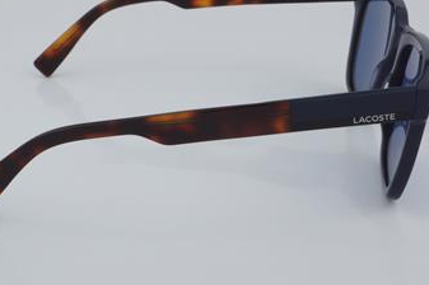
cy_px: 120
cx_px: 196
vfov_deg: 15.3
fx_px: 1060
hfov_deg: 22.9
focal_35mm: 89
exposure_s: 1/4
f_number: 32
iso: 100
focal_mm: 50
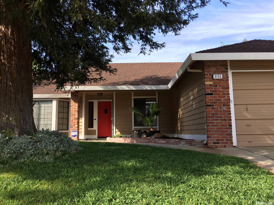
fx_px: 229
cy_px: 102
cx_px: 137
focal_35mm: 29
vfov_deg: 48.2
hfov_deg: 61.7
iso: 32
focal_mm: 4.15
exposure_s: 1/789
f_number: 2.2
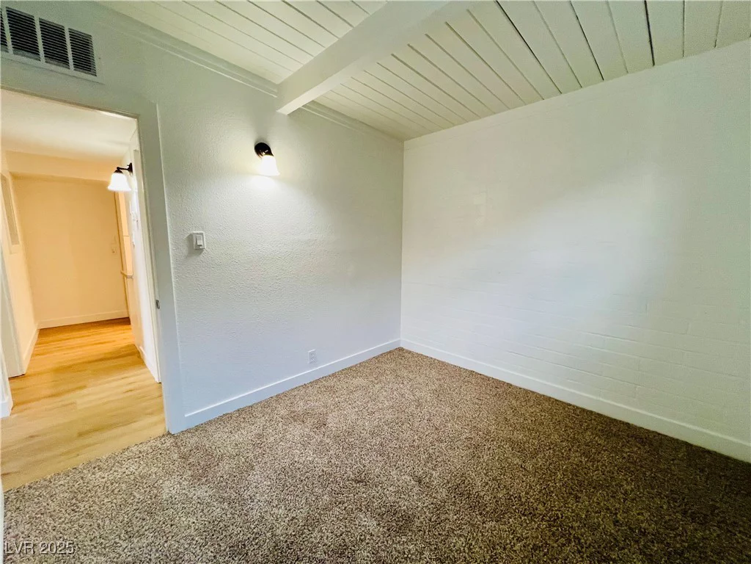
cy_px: 282
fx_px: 282
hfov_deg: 106.2
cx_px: 376
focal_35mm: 13
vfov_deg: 89.9
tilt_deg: -8.2
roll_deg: -0.1
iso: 160
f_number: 1.8
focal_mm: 1.57
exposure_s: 1/60
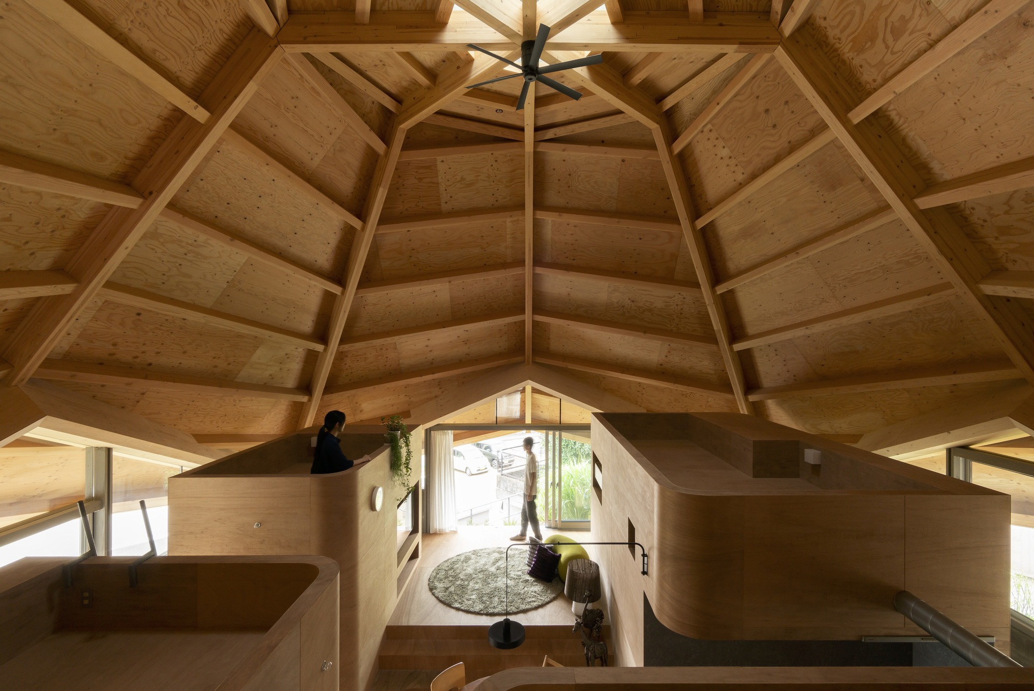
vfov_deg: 77.4
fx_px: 431
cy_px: 346
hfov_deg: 100.4
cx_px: 517
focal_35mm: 15
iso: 100
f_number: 11
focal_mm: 10
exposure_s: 1/2
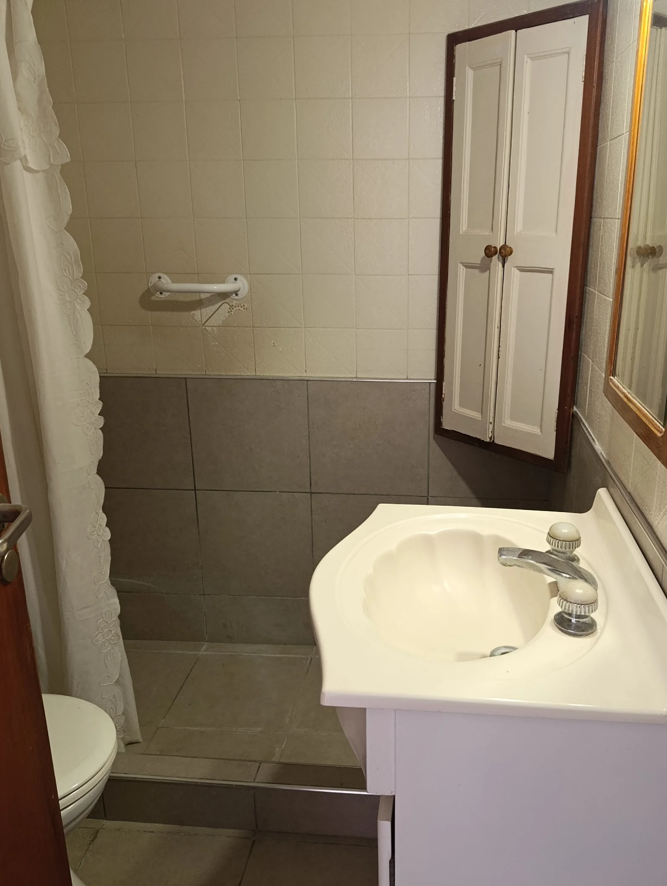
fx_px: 718
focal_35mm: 28
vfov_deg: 63.4
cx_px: 388
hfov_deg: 49.6
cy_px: 443
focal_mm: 6.11
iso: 860
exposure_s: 1/50
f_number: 1.65
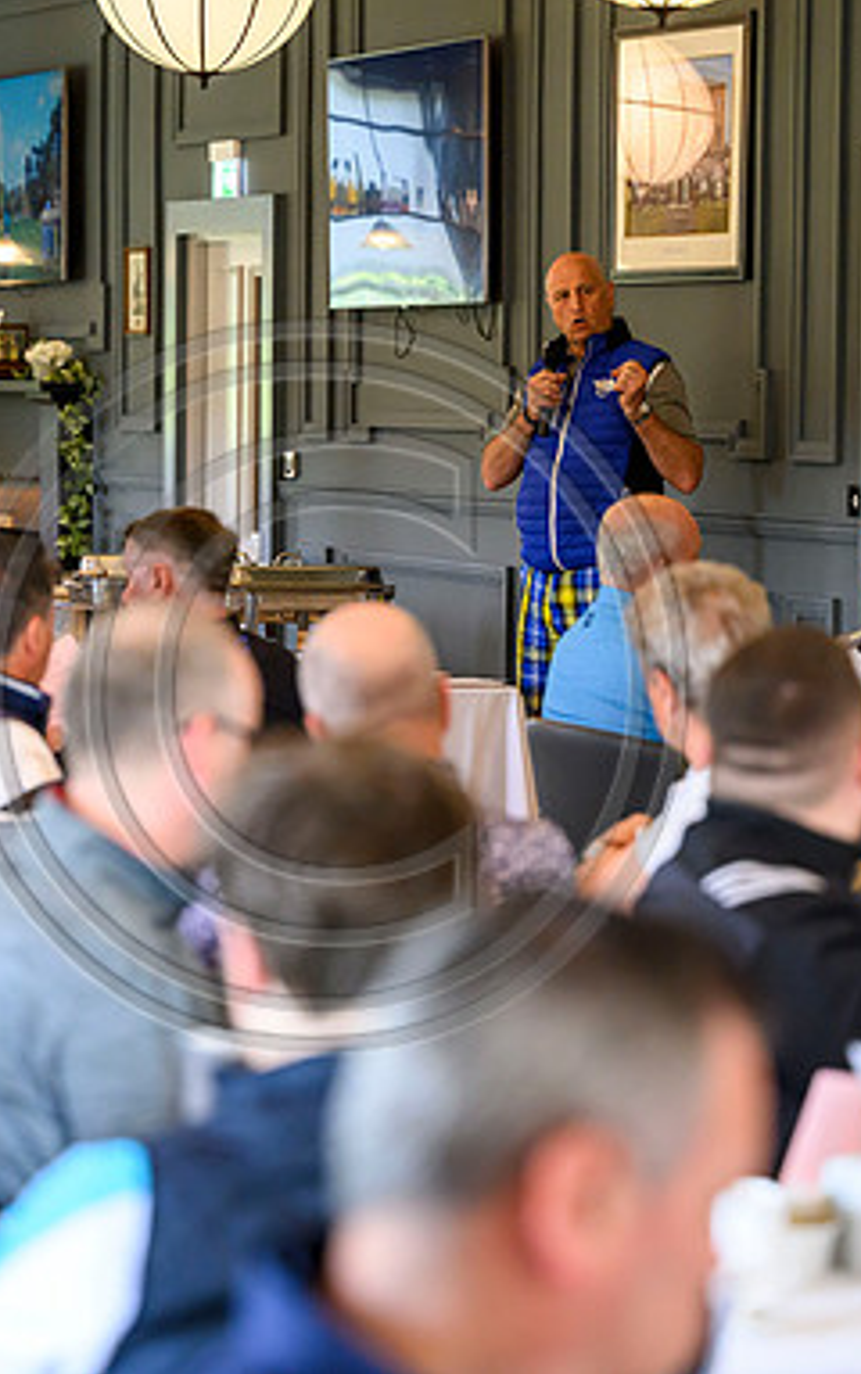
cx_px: 316
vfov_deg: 14.4
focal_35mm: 145
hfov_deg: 9.1
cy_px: 683
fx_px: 5434
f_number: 2.8
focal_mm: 94
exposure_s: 1/500
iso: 4000
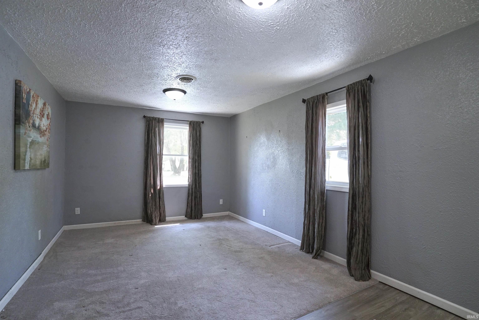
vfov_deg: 70.5
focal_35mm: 17
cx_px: 240
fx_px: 226
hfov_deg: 93.3
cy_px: 160
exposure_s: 1/160
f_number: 4
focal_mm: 17
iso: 800
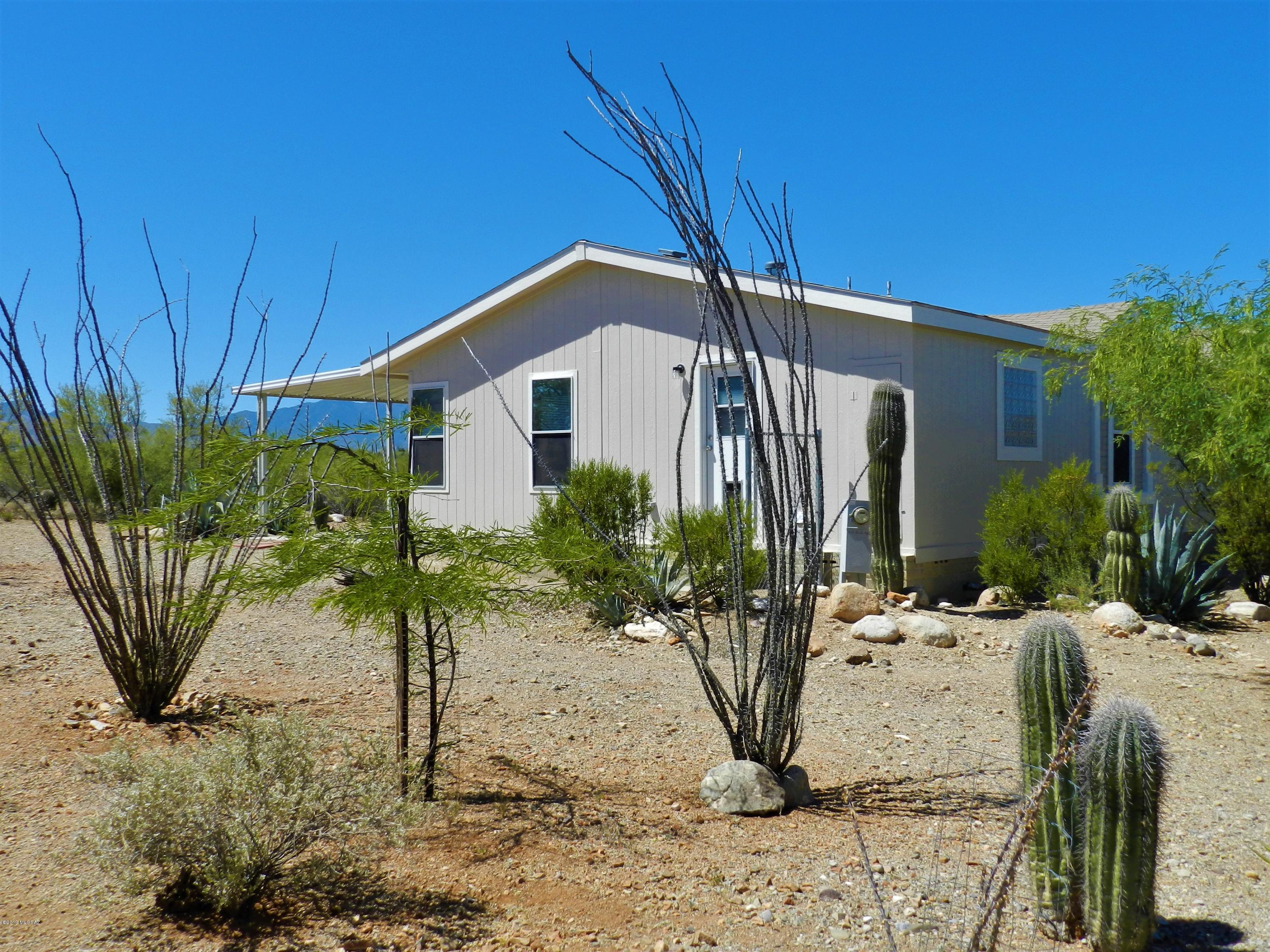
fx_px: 1174
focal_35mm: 32
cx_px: 635
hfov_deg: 56.8
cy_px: 476
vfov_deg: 44.2
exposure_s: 1/1000
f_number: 4
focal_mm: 5.6
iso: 160
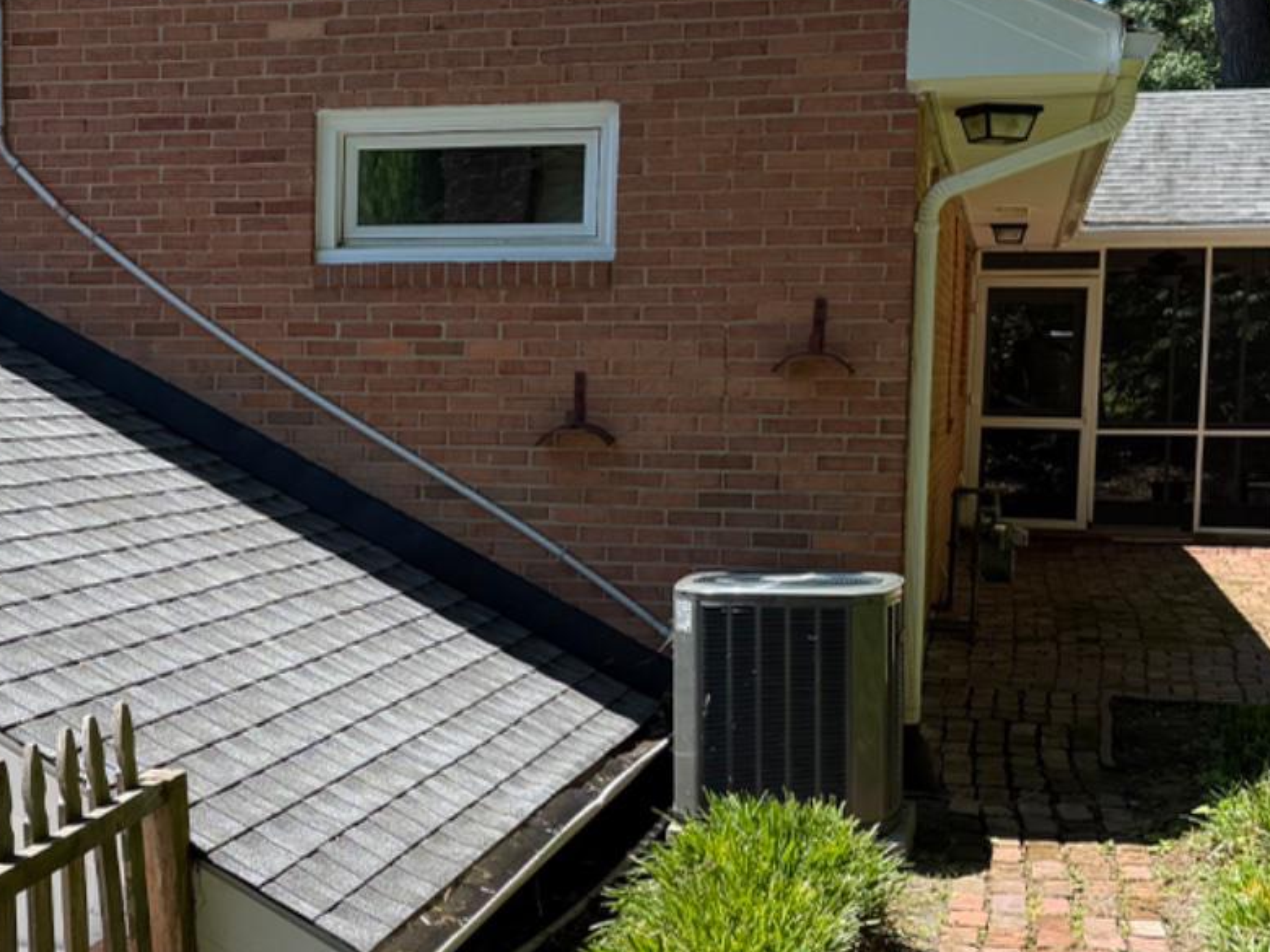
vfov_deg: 23.2
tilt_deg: -5.4
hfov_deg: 29.9
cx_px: 236
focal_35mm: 63
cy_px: 574
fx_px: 2311
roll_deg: +0.1
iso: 80
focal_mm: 6.76
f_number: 1.78
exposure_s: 1/1855
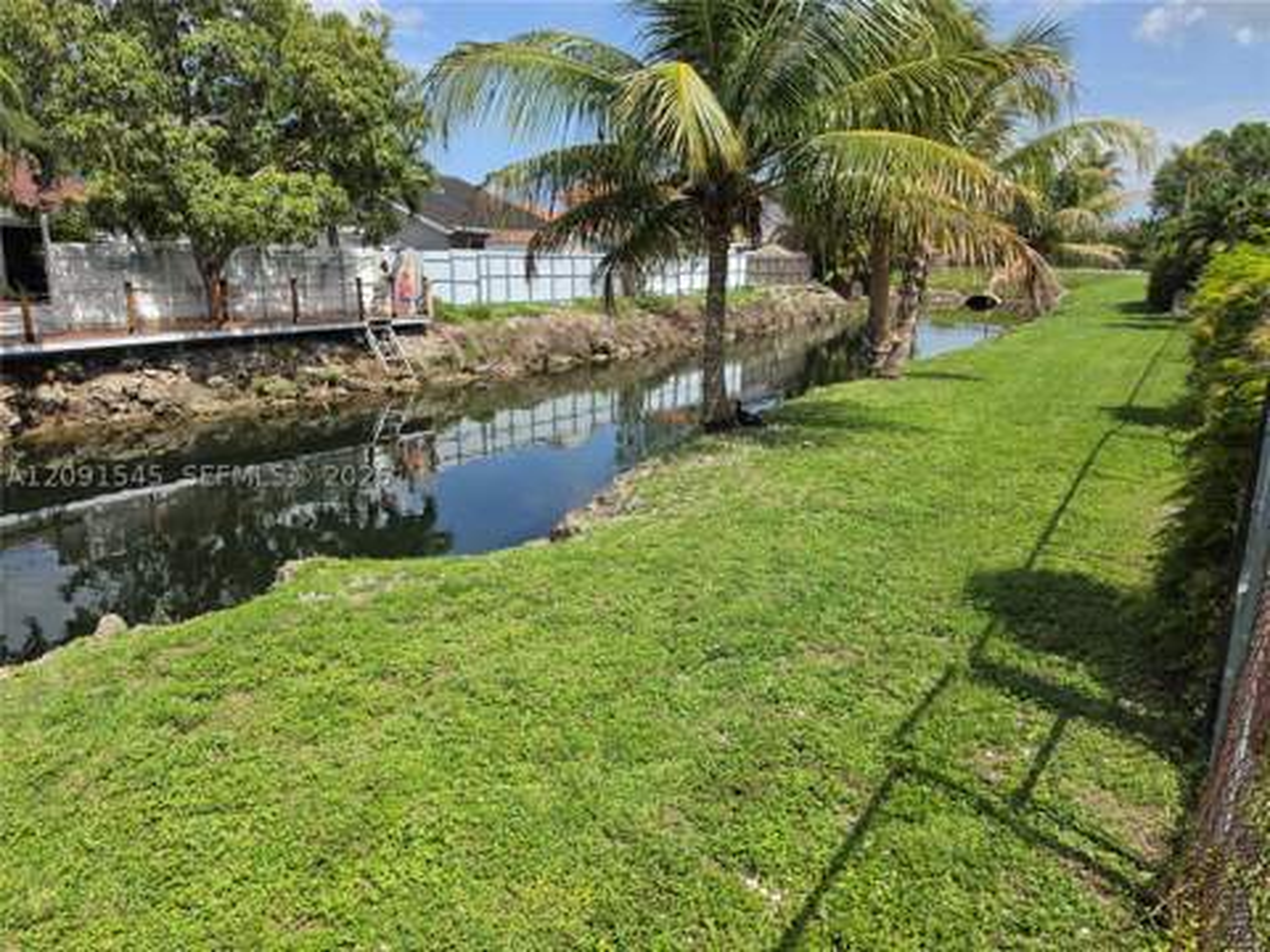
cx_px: 635
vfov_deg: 58.9
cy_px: 476
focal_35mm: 23
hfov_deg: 73.9
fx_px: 844
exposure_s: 1/5955
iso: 64
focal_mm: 6.5
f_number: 1.4
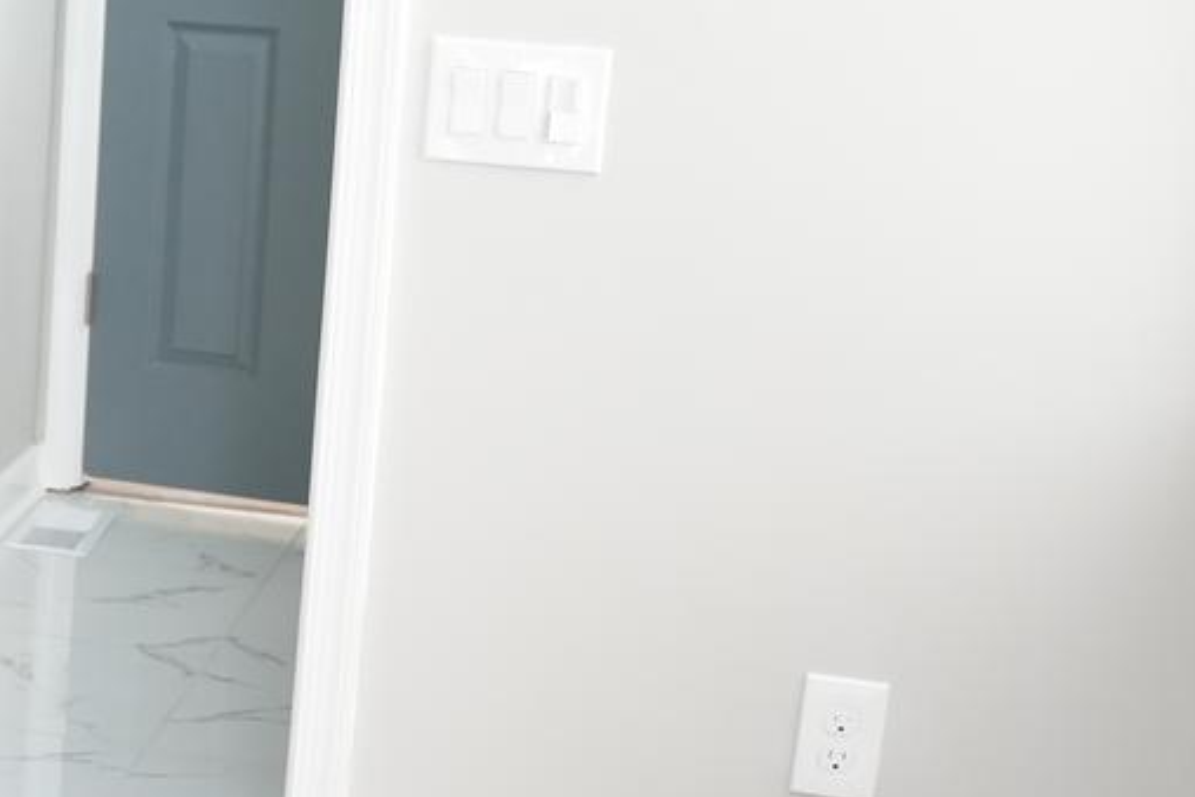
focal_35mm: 97
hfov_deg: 18.0
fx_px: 3220
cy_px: 433
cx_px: -757
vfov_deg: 14.1
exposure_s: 1/250
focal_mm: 24
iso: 1600
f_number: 2.8
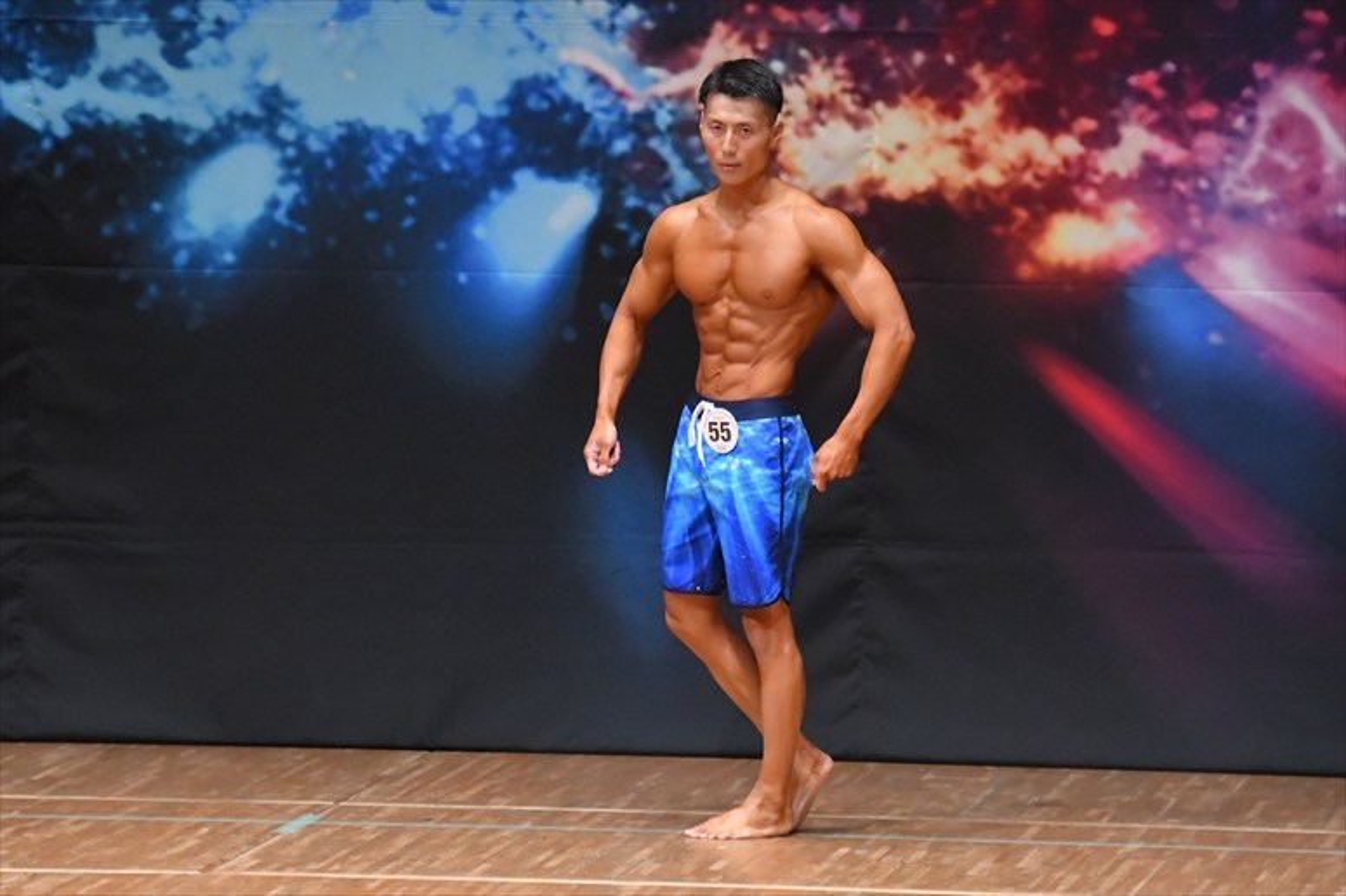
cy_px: 448
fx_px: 11772
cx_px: 673
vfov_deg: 4.4
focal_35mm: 315
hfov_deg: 6.5
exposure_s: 1/400
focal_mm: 210
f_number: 5.6
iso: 8000
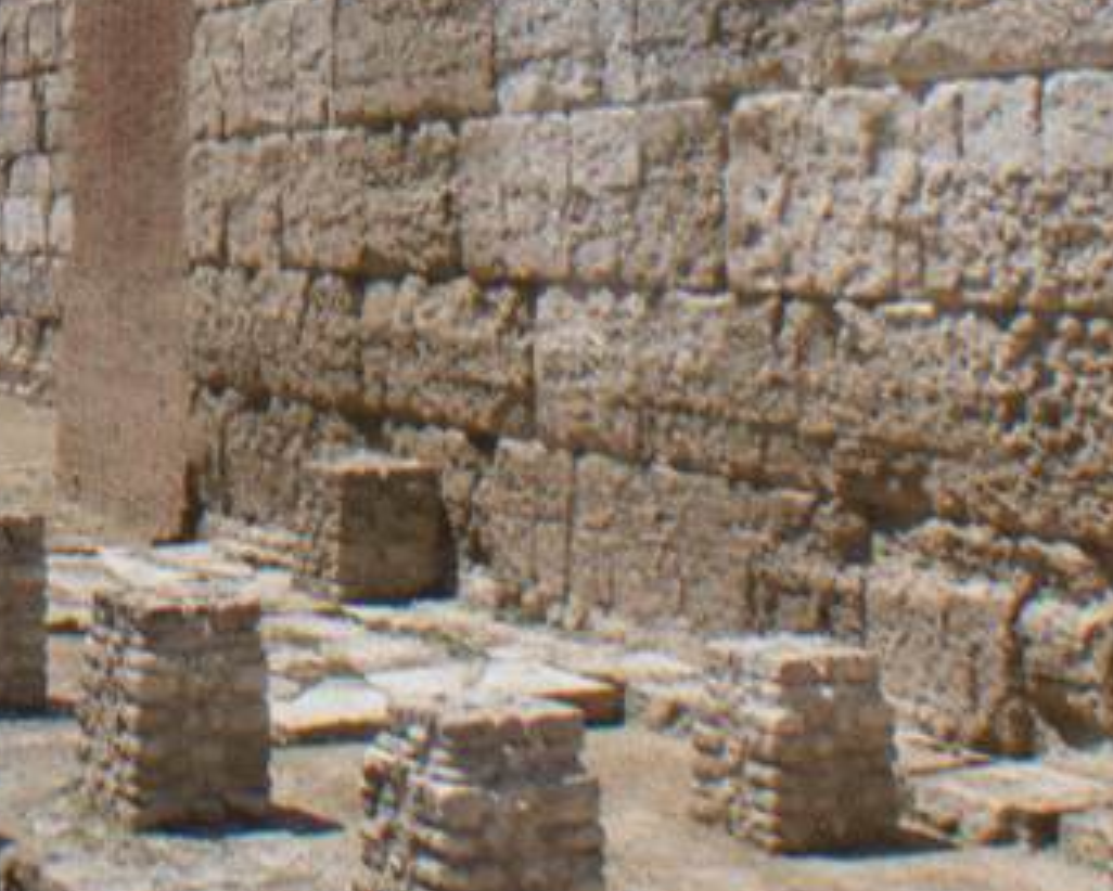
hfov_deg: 19.8
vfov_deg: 15.8
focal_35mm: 96
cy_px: 49
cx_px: 325
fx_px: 3164
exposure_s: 1/500
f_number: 7.1
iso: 400
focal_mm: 35
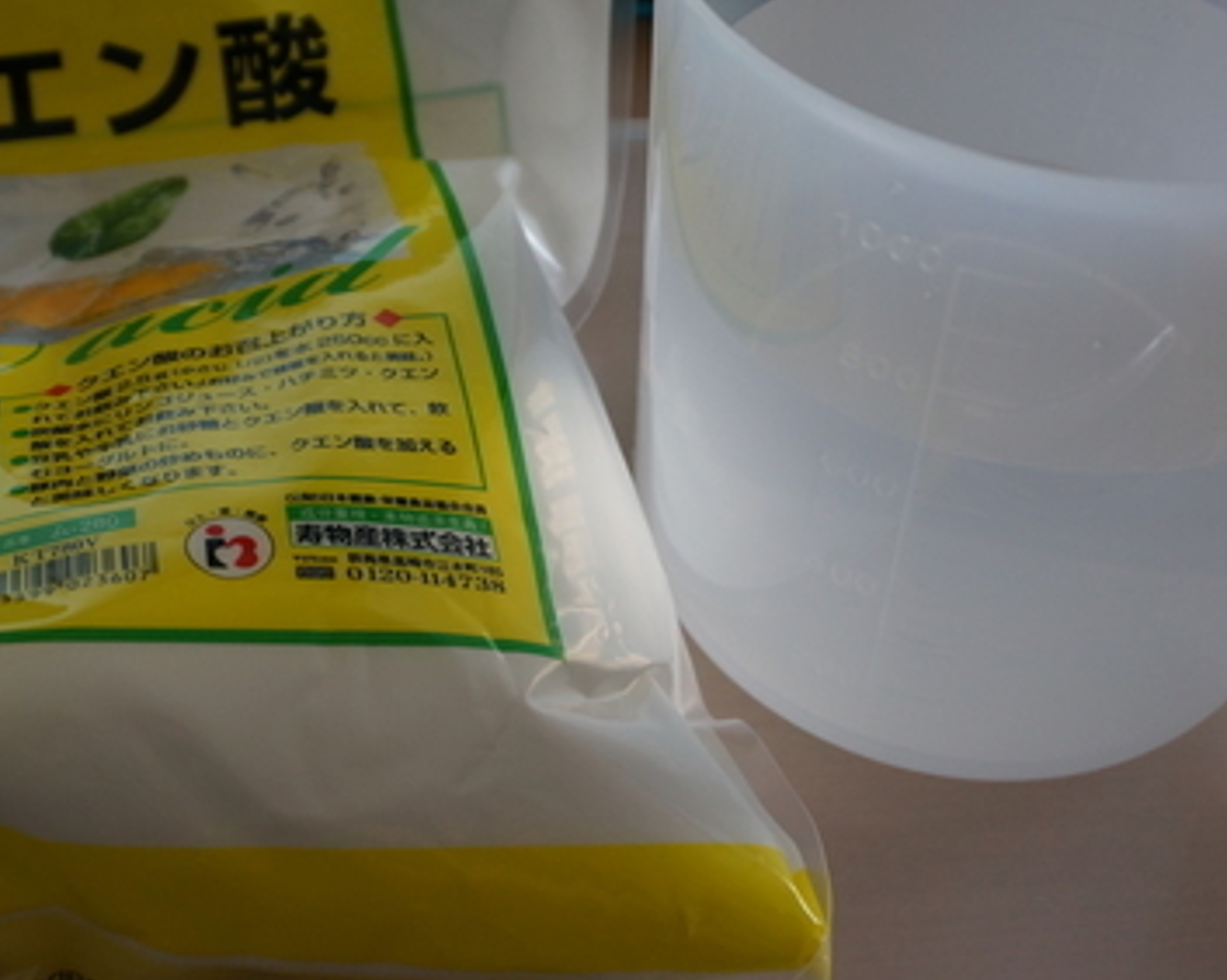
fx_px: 2170
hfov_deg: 31.4
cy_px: 315
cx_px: 448
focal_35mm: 60
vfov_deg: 25.3
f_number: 4.5
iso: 400
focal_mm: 25
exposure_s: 1/60
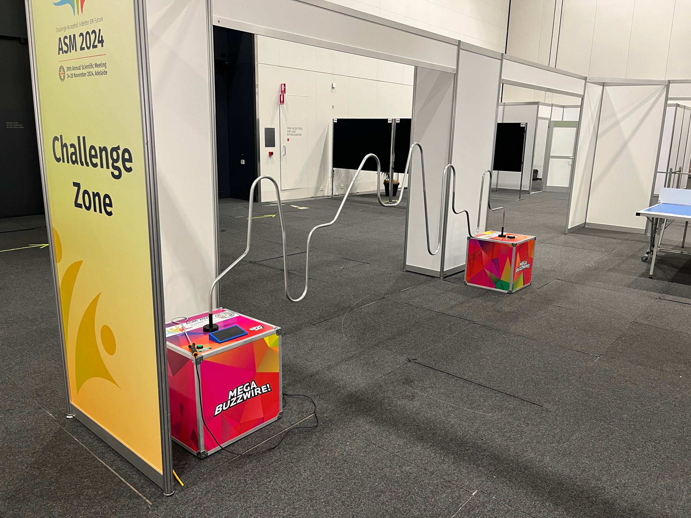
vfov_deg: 53.1
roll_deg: -0.2
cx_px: 346
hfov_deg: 67.3
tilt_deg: -13.0
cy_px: 259
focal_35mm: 26
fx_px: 519
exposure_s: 1/50
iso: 100
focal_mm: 5.1
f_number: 1.6
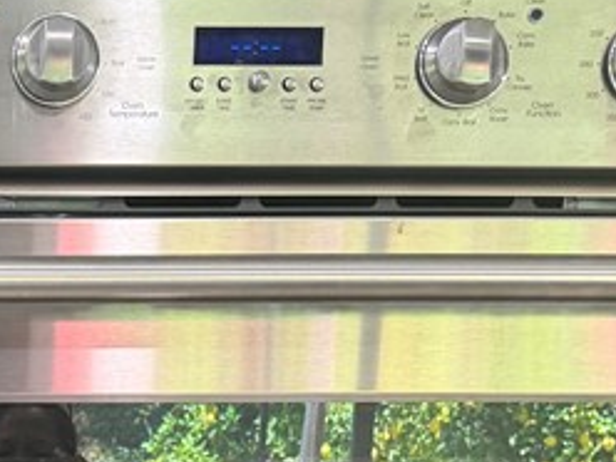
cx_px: -107
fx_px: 1762
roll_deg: -0.6
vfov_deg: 13.7
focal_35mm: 99
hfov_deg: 18.8
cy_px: 758
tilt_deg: -9.4
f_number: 1.78
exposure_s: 1/60
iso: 320
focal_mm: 6.76
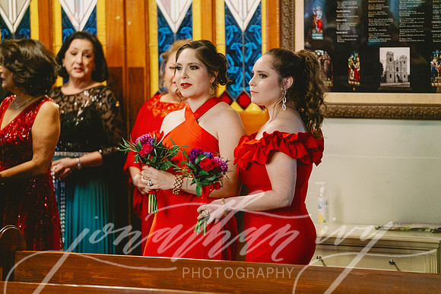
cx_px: 220
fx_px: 1911
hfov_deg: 13.2
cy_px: 147
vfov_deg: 8.8
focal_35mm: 156
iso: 3200
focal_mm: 156
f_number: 2.8
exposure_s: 1/125
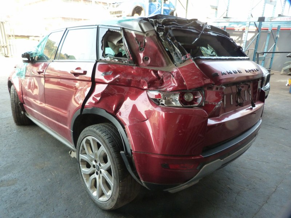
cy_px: 109
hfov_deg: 69.4
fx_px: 210
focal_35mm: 25
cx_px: 146
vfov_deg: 54.9
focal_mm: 4.5
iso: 250
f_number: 2.8
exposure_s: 1/60
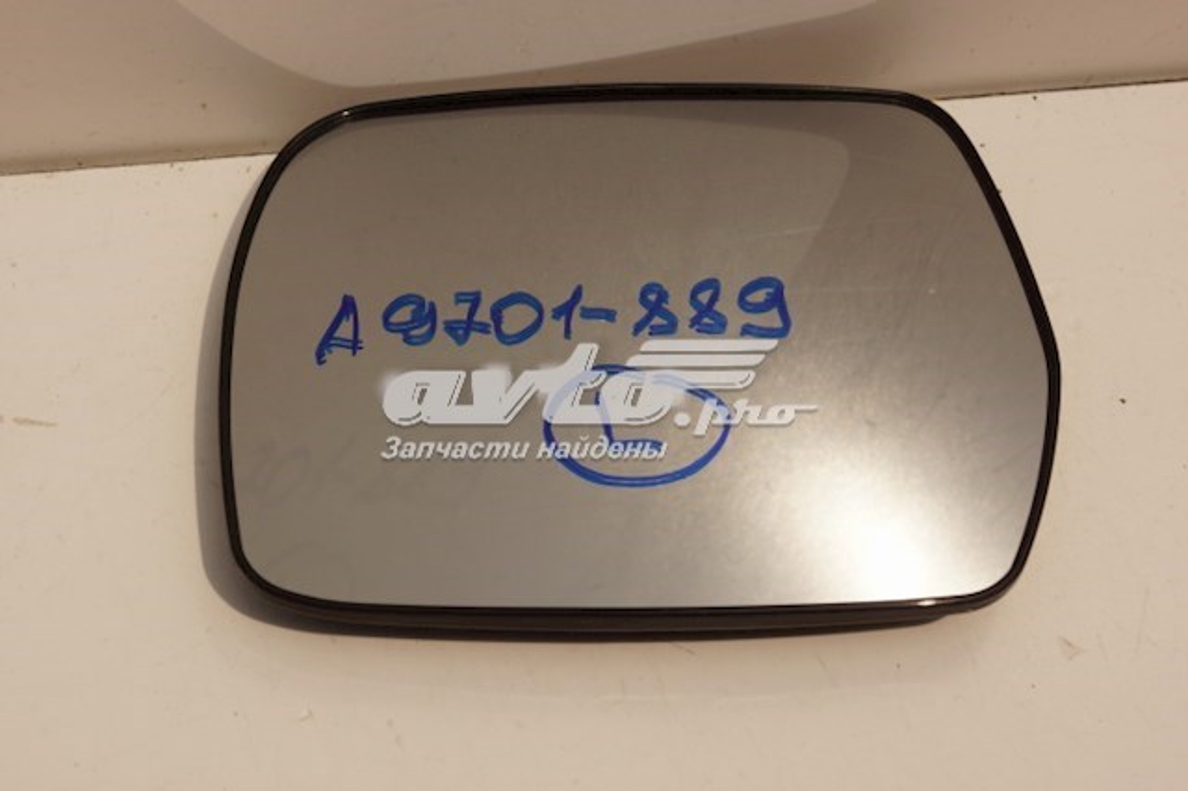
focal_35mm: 60
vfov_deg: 22.6
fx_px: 1979
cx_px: 594
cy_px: 396
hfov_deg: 33.4
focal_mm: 40
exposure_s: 1/800
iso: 100
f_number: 9
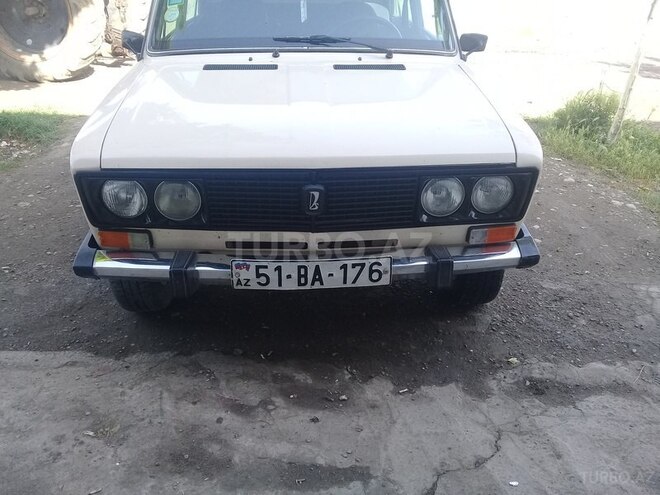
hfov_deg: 58.4
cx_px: 330
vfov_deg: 45.4
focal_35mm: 31
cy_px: 248
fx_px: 591
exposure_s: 1/140
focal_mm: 3.3
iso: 50
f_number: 2.2
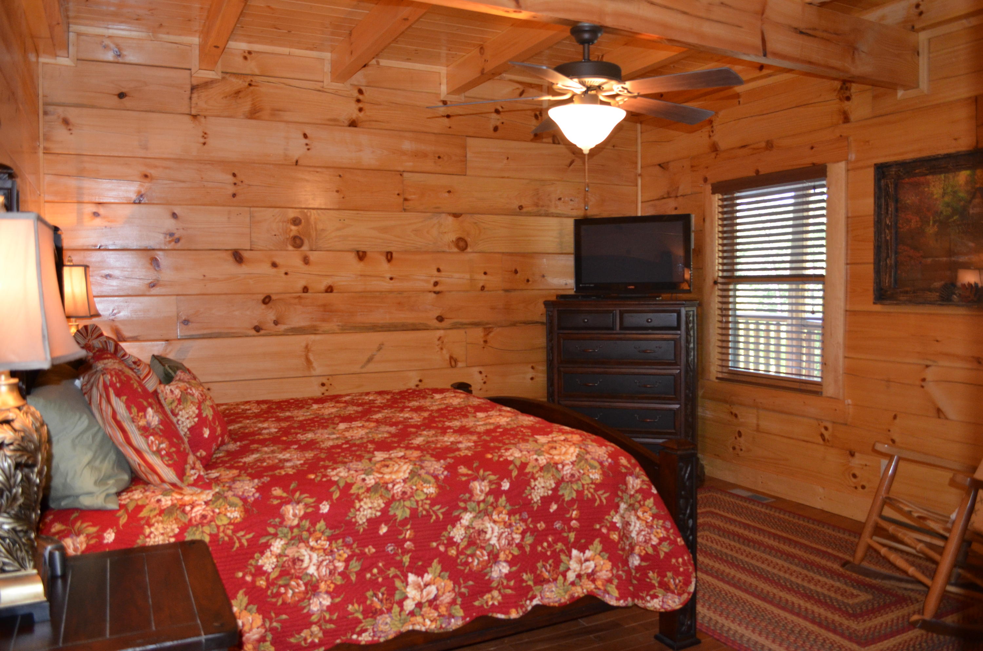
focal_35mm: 27
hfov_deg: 67.5
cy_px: 326
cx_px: 492
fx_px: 736
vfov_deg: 47.7
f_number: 3.5
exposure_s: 1/60
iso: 1100
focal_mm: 18
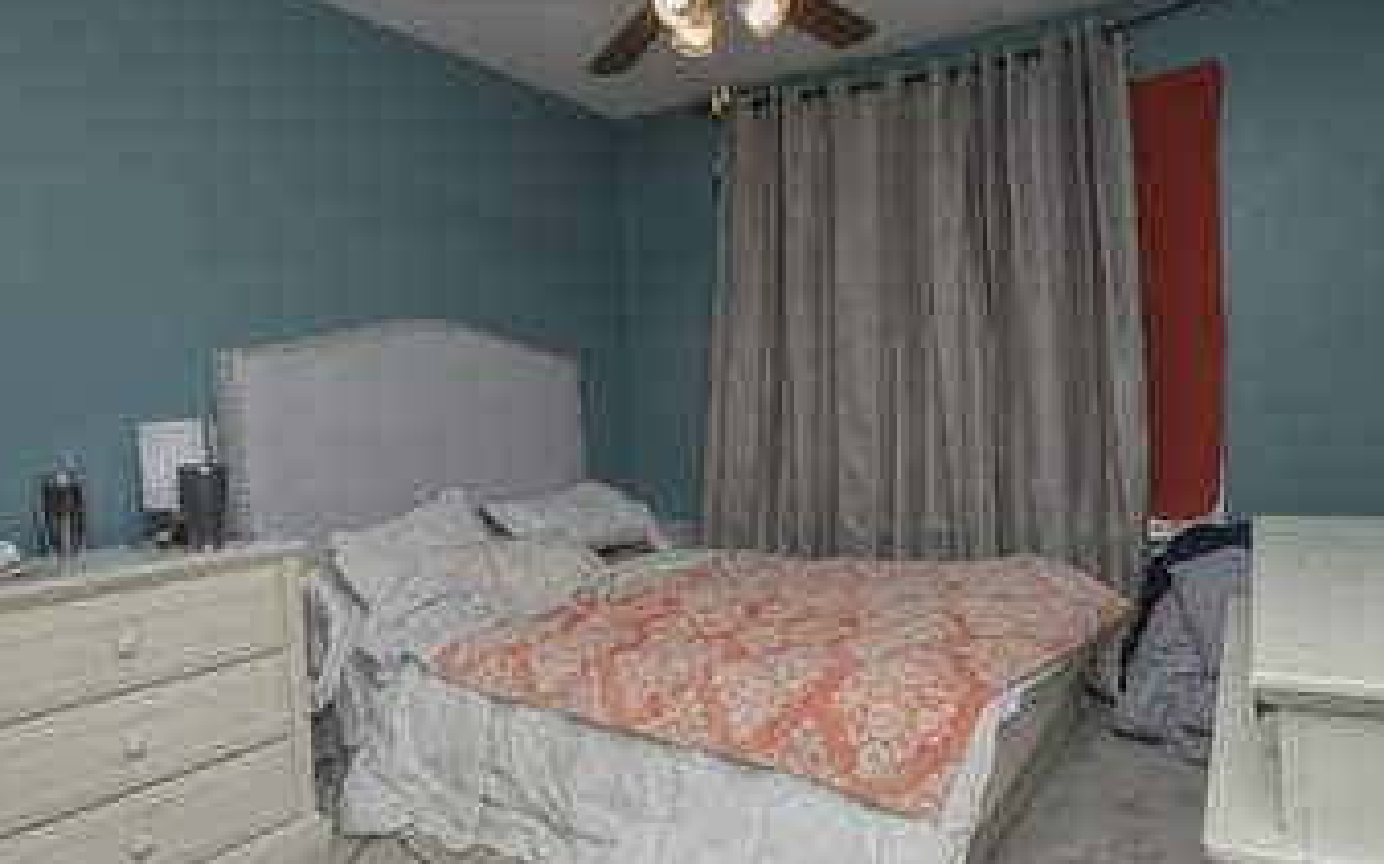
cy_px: 444
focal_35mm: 23
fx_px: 867
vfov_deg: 53.0
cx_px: 708
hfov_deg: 77.2
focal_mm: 10
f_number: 10
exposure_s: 1/125
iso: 800
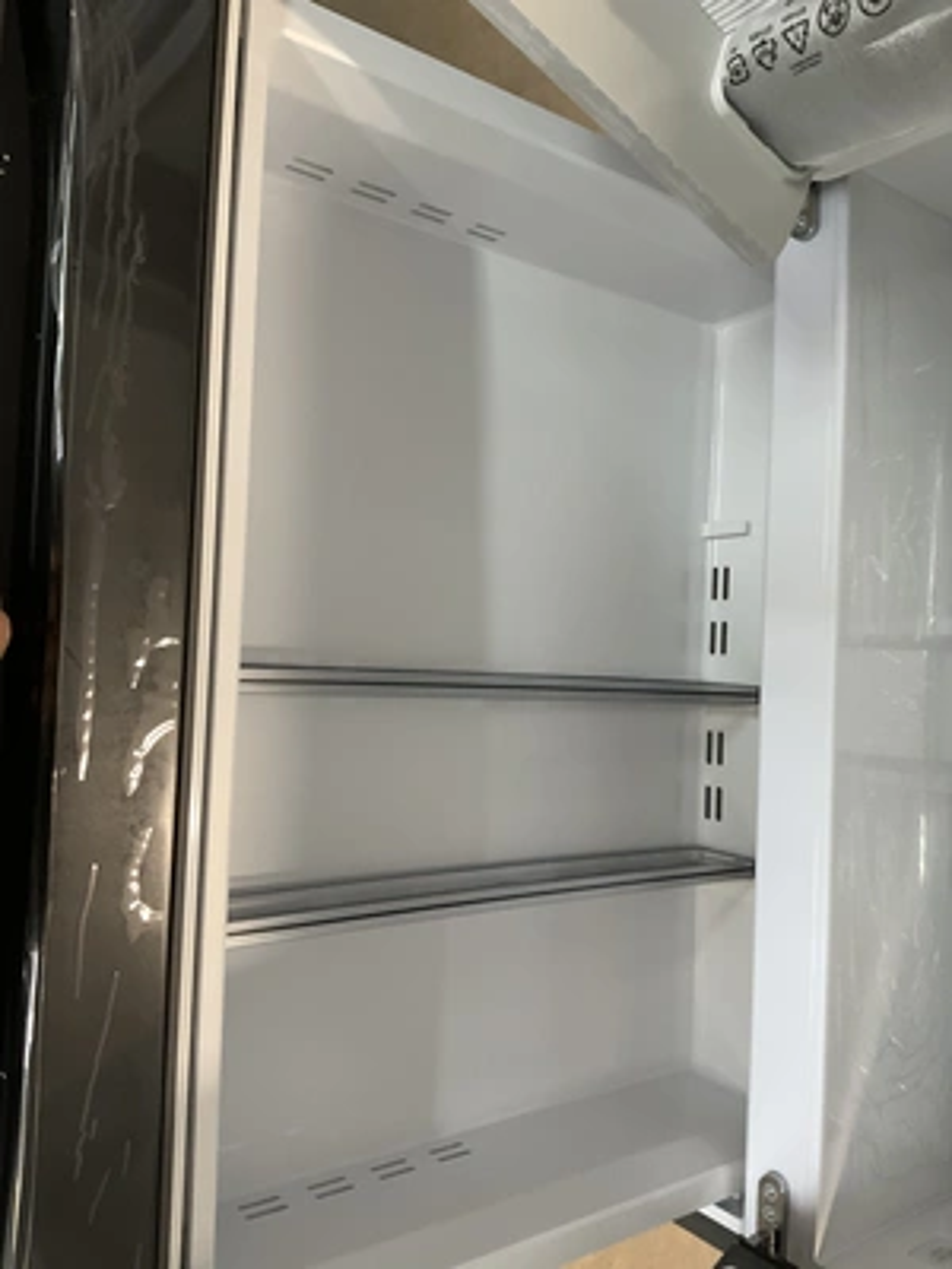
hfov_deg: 48.2
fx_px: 1063
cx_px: 476
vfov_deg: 61.7
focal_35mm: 29
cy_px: 634
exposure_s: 1/40
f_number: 1.8
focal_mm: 3
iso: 250
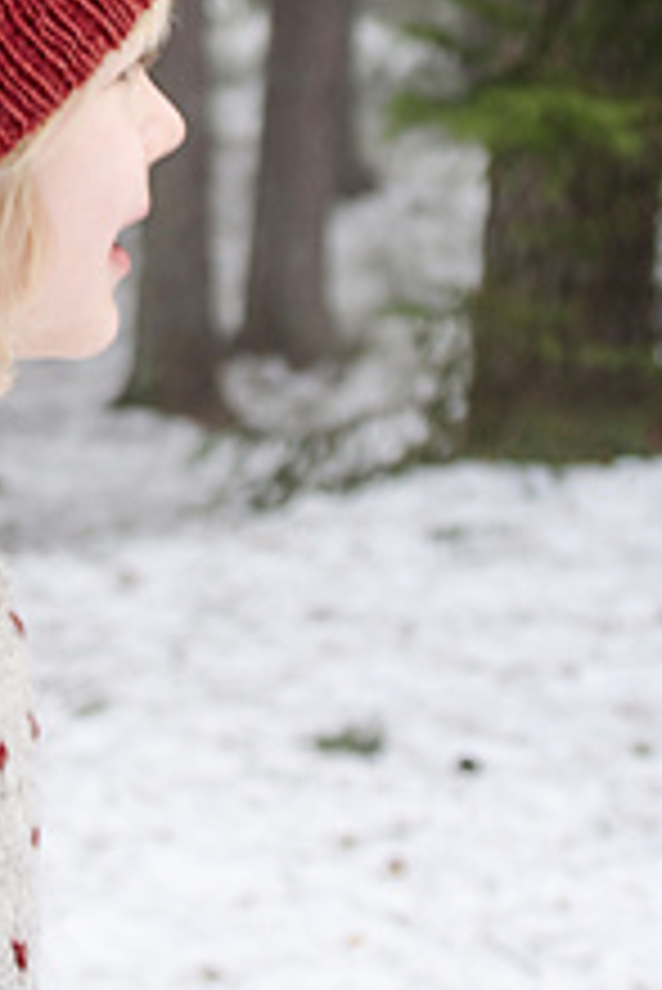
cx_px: -97
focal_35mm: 122
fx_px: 3360
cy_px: -4
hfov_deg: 11.1
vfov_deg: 16.4
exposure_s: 1/50
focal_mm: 28
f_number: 4
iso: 140
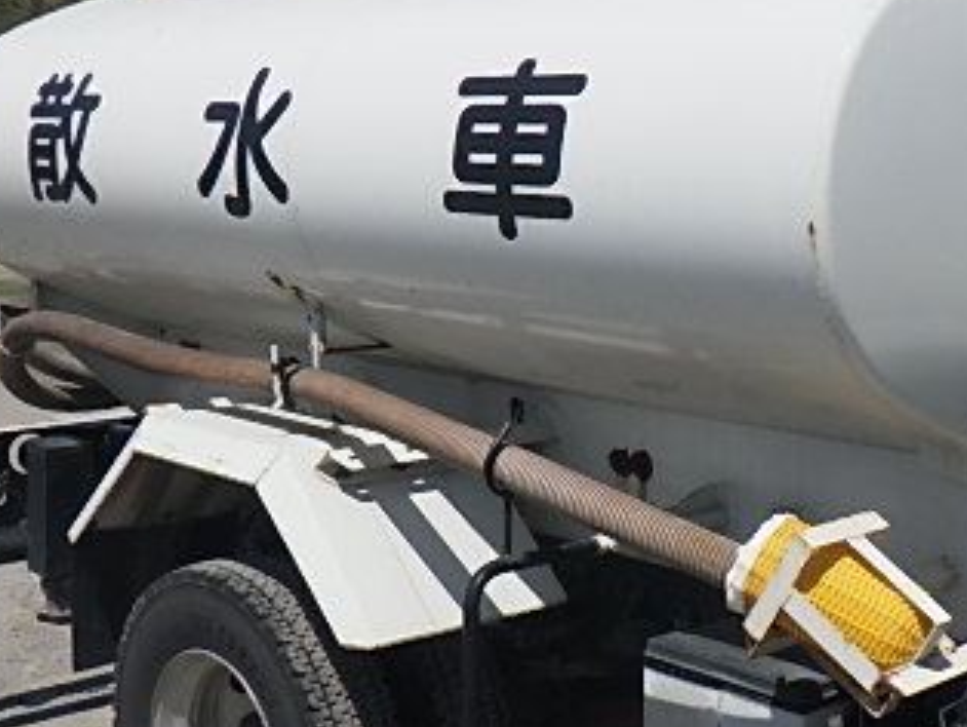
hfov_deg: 33.6
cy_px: 397
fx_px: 1594
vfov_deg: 25.7
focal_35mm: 57
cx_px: 594
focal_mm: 5
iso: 250
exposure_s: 1/3200
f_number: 4.2
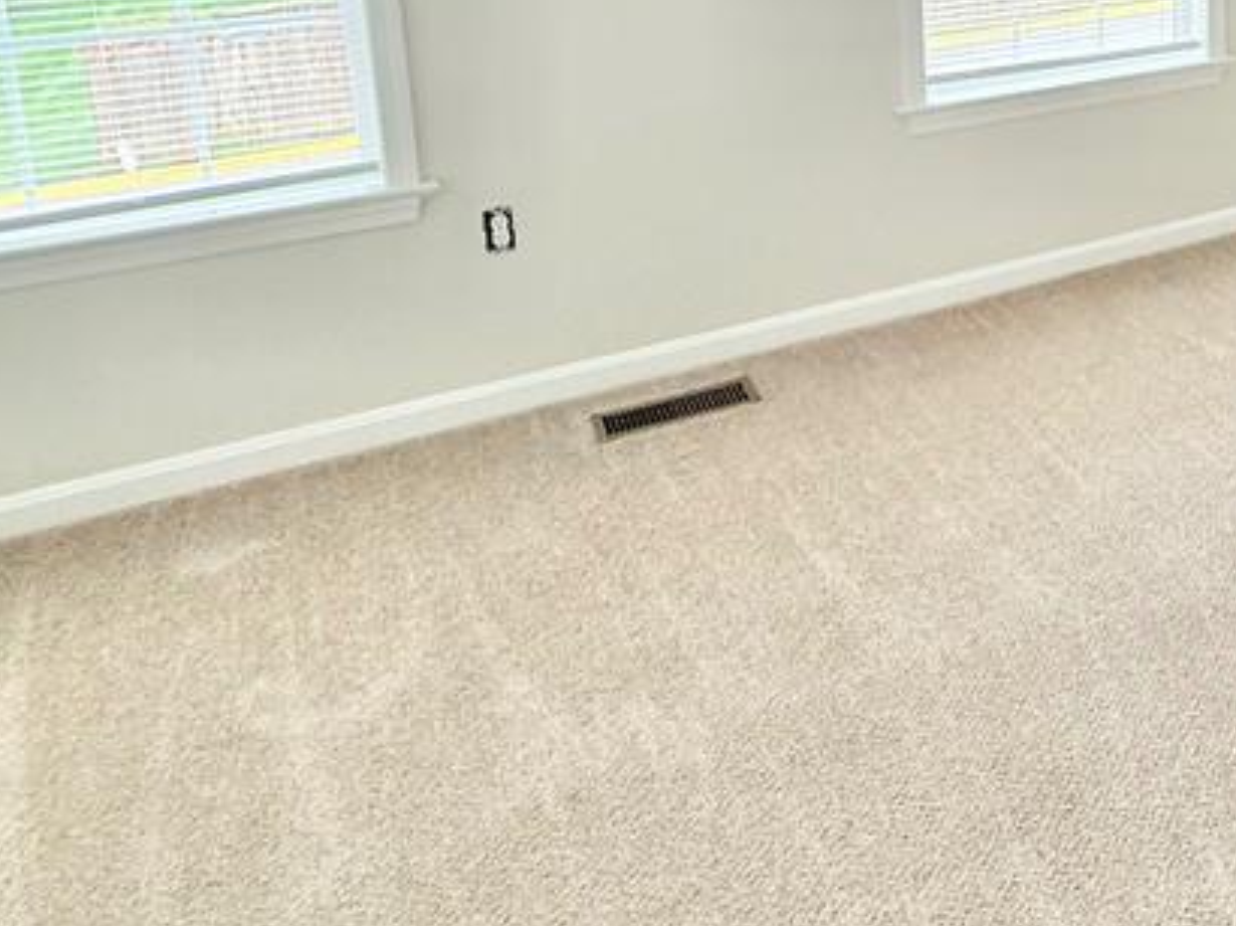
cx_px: 1230
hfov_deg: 44.8
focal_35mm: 35
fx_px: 1249
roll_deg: -0.8
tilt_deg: -9.6
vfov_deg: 36.0
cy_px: -30
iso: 200
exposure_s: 1/120
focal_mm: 2.22
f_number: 2.2
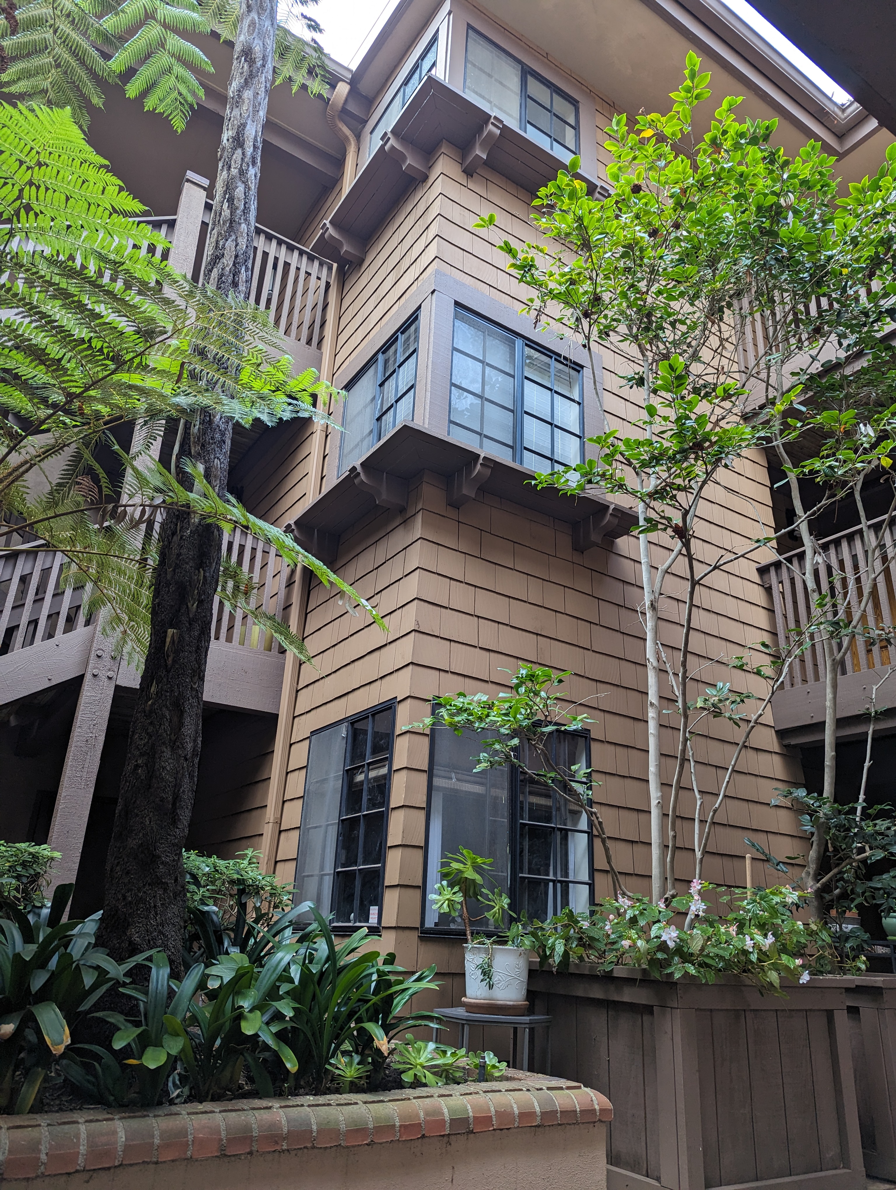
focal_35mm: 24
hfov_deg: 56.9
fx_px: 826
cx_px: 448
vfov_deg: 71.5
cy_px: 595
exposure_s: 1/185
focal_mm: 6.81
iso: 84
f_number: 1.85
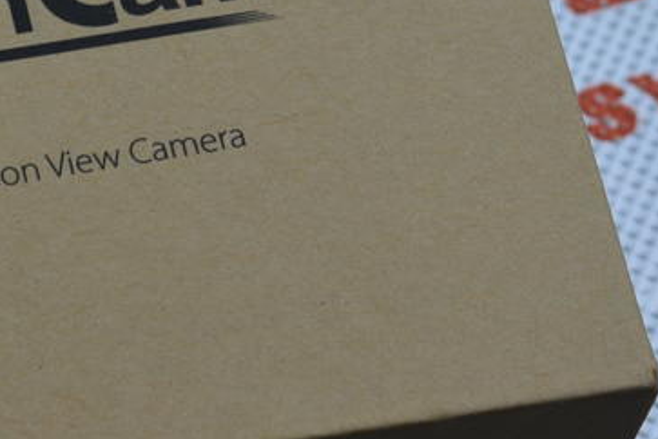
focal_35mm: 227
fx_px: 4156
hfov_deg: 9.0
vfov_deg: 6.0
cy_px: 135
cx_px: 121
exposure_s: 1/60
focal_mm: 55
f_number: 10
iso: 250
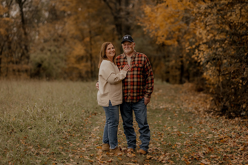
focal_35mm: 85
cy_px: 82
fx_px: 586
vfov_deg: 16.1
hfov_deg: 23.9
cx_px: 124
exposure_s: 1/2500
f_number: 1.8
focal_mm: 85
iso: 250
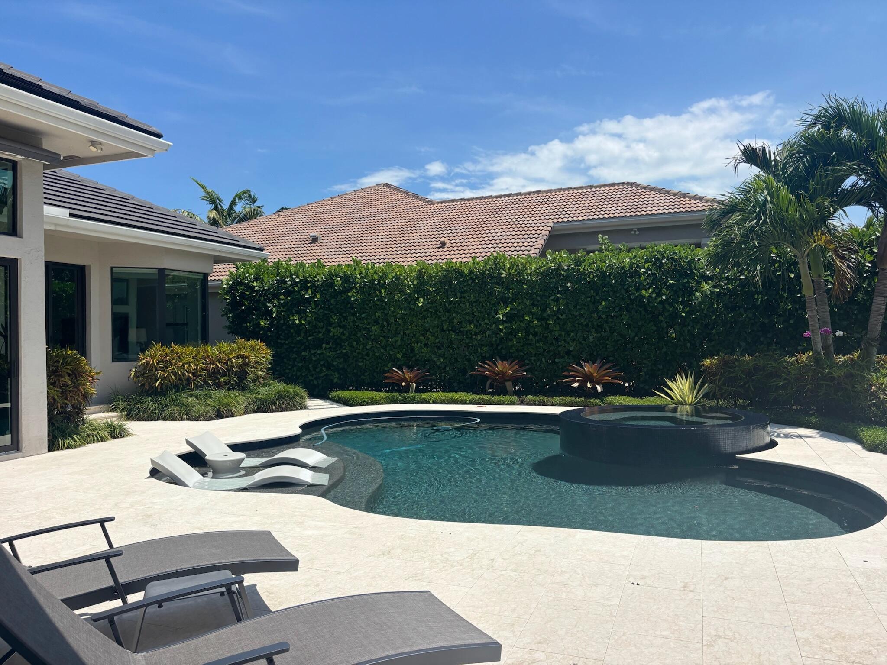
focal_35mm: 26
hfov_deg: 67.3
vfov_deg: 53.1
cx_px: 444
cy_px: 332
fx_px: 666
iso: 50
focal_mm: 5.96
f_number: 1.6
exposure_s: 1/5618
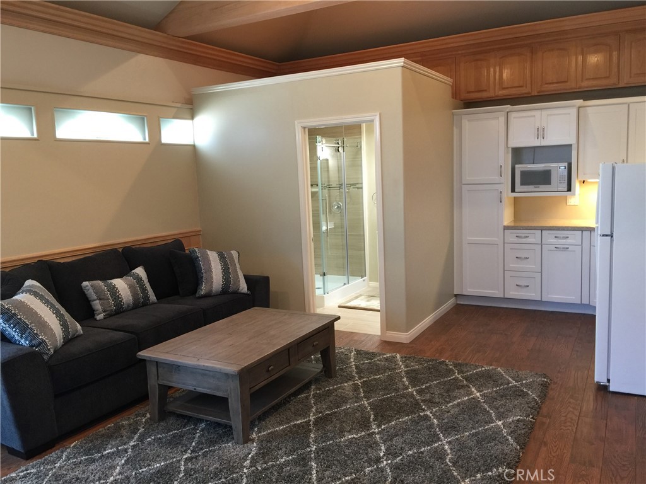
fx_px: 541
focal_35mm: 29
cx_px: 323
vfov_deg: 48.2
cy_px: 242
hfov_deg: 61.7
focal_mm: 4.15
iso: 64
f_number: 2.2
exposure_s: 1/15
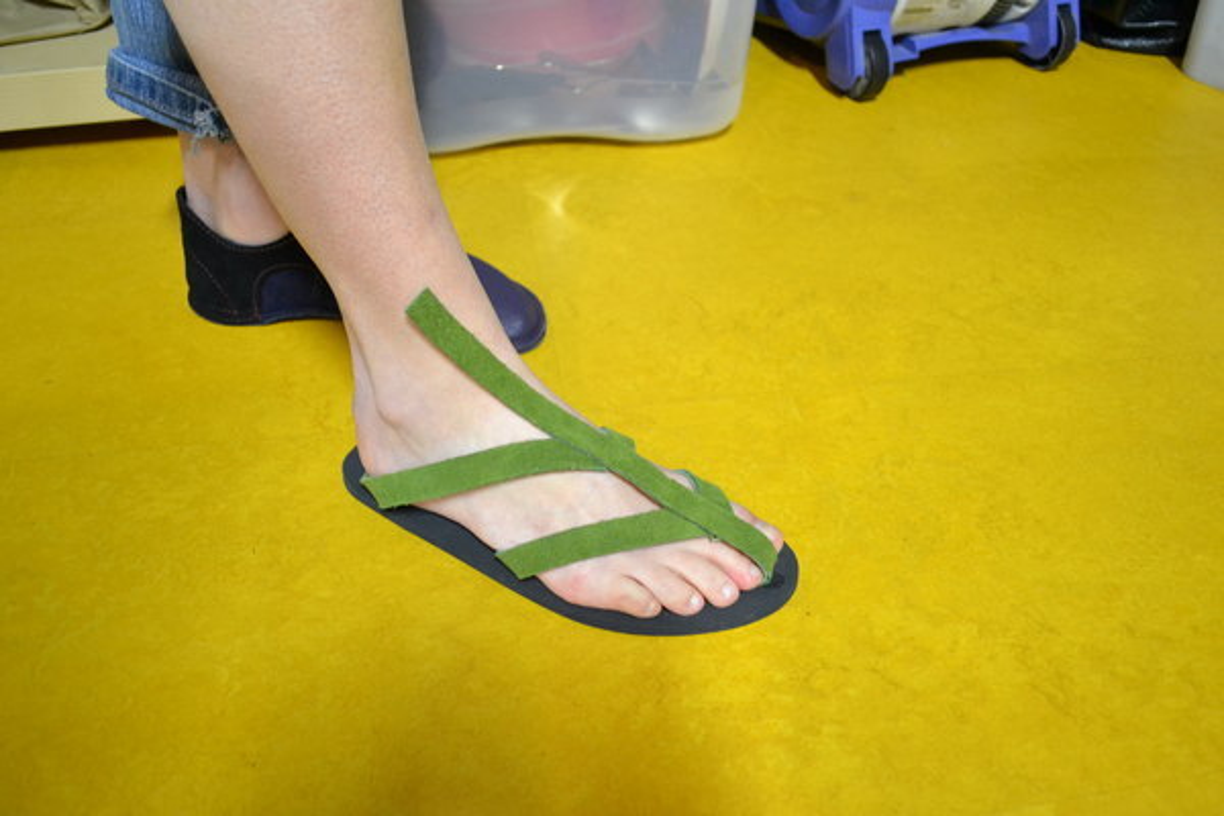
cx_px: 612
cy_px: 408
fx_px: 1020
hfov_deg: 61.9
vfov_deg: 43.6
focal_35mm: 30
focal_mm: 20
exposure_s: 1/30
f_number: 3.8
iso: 3200
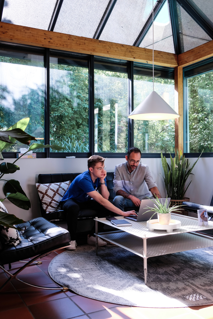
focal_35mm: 35
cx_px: 106
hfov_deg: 37.9
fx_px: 311
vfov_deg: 54.4
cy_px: 160
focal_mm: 23.3
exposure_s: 1/30
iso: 400
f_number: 6.4
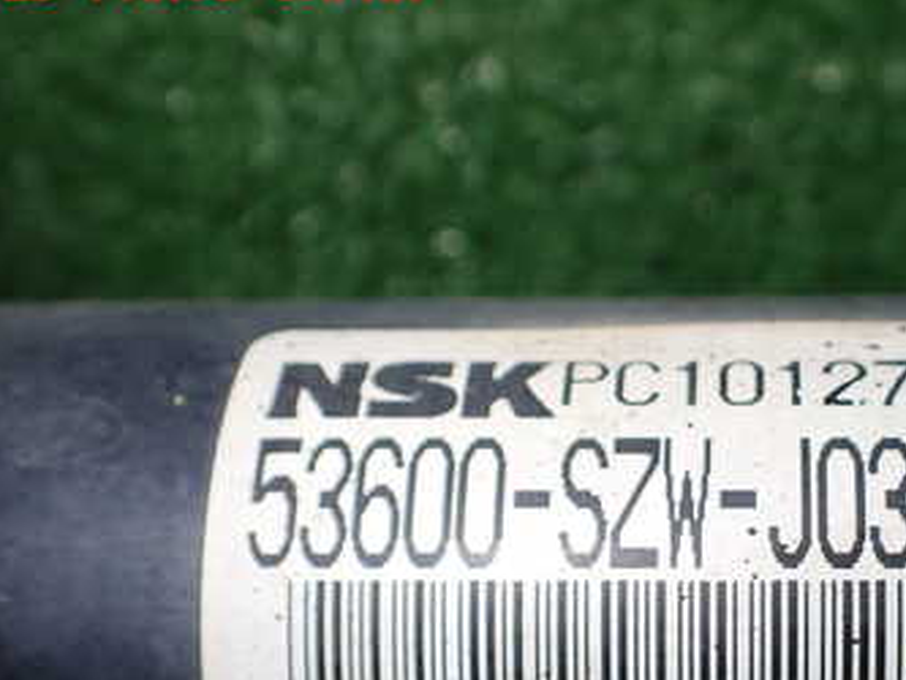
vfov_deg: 26.5
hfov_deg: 34.3
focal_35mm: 54
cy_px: 560
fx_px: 1414
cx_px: 743
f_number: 2.3
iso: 200
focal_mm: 5.4
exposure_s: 1/125
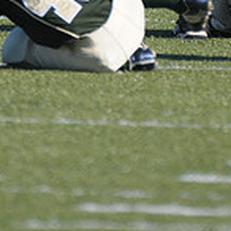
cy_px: -217
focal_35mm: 2029
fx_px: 15319
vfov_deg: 0.9
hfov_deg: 0.9
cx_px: 186
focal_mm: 400
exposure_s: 1/3200
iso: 640
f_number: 4
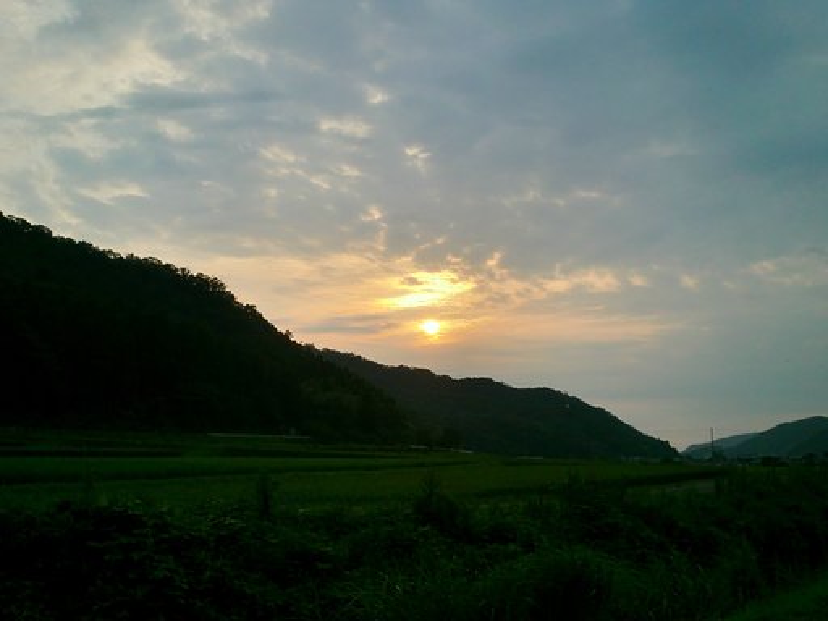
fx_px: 933
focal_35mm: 39
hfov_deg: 47.9
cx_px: 414
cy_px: 310
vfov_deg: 36.8
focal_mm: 6.51
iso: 64
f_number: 9.1
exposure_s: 1/125
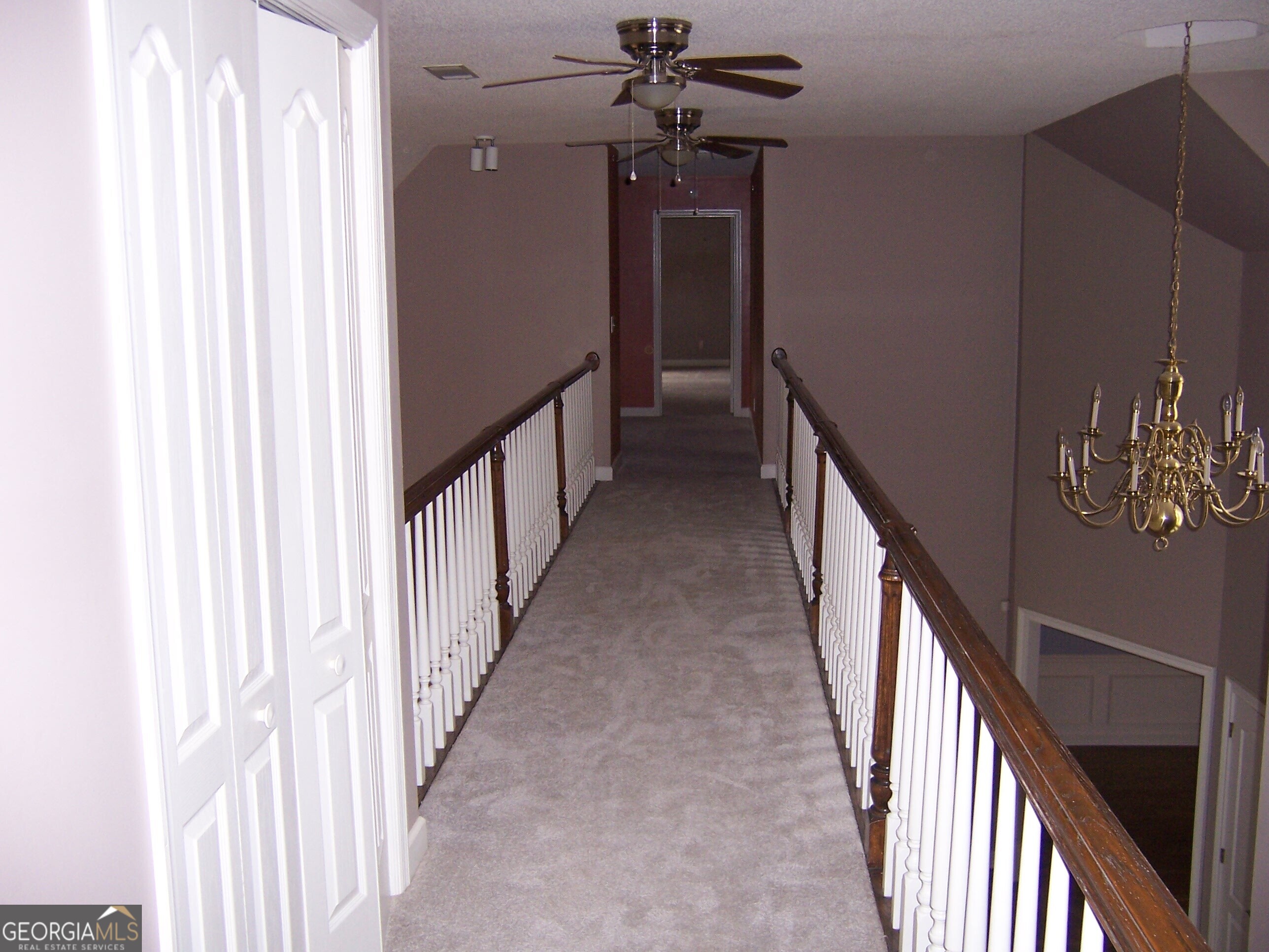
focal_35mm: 33
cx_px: 634
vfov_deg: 42.9
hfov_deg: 55.4
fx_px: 1210
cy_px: 476
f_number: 2.8
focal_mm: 5.5
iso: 140
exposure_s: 1/60
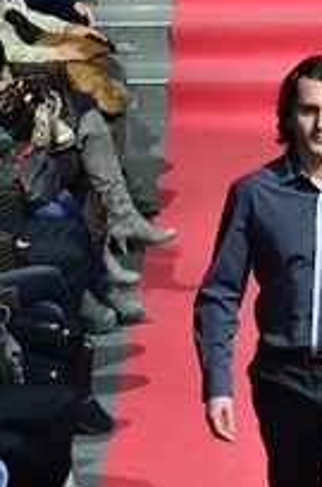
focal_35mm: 268
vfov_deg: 7.7
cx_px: 403
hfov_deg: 5.1
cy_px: 318
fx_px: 3614
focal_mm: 70
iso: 2000
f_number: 5.6
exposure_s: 1/160
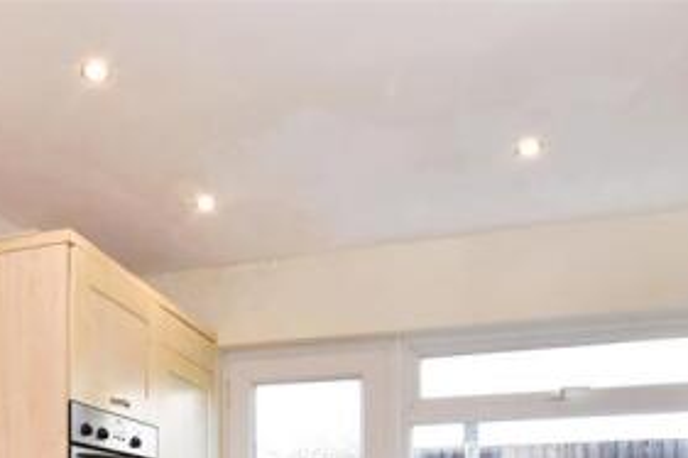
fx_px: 668
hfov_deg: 53.5
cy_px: 533
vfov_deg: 32.2
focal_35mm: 35
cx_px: 237
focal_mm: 10
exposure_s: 1/8
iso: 200
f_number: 8
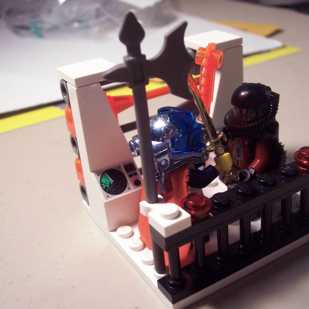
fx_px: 475
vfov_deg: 36.1
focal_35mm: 47
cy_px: 154
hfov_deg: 36.0
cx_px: 163
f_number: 3.4
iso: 200
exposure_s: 1/20
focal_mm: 8
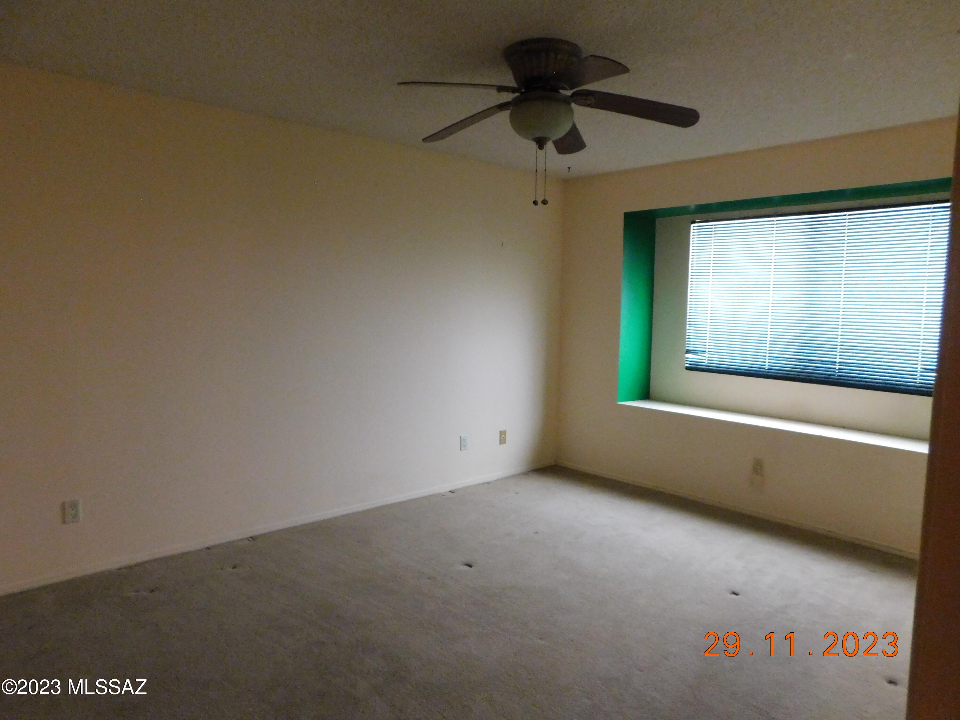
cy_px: 360
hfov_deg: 73.9
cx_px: 480
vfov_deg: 58.9
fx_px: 638
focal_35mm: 23
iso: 800
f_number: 3
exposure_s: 1/8
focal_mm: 4
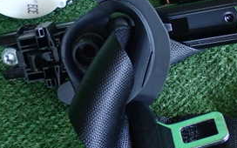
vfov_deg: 13.6
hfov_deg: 21.6
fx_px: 620
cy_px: 30
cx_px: 132
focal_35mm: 96
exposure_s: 1/125
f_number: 2.8
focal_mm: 7.31
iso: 640
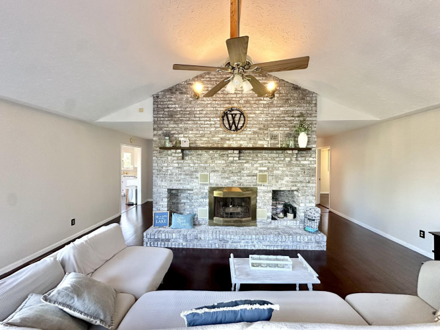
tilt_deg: -0.5
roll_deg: -0.4
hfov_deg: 102.1
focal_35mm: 14
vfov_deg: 85.7
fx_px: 178
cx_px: 220
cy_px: 165
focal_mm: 2.22
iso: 500
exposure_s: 1/60
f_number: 2.2
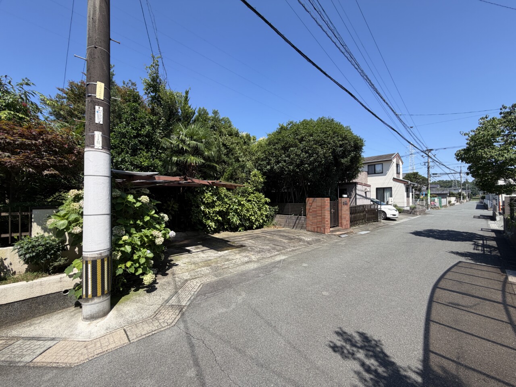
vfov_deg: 85.7
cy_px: 194
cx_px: 258
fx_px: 209
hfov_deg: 102.1
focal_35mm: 14
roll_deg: +1.4
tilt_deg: +3.0
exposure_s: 1/770
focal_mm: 2.22
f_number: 2.2
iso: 32
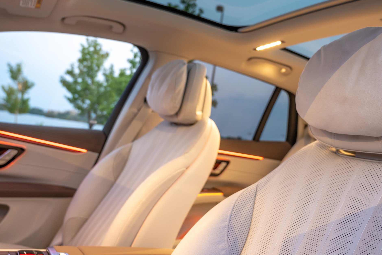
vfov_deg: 40.9
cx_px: 228
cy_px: 103
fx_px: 340
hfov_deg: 58.3
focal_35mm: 32
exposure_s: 1/8
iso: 500
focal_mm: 24
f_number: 4
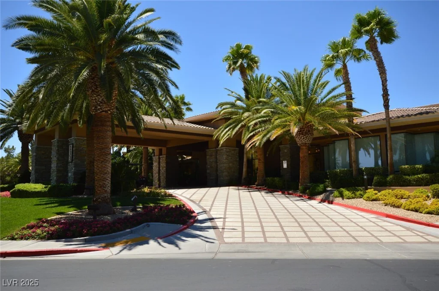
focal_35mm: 30
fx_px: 365
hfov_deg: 62.0
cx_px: 220
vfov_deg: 43.5
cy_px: 146
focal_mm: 20
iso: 400
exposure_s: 1/500
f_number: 11
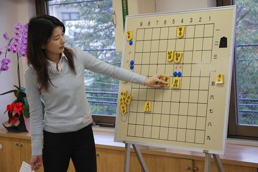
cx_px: 129
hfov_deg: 21.9
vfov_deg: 14.7
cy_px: 86
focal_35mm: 93
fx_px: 667
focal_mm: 62
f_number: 4.5
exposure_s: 1/40
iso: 200
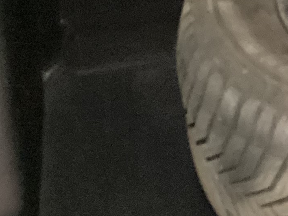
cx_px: 518
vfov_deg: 10.2
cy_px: -52
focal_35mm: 143
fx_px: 1190
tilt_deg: -25.4
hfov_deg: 12.6
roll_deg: +1.8
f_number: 2.4
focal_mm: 3.3
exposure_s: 1/17
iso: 640
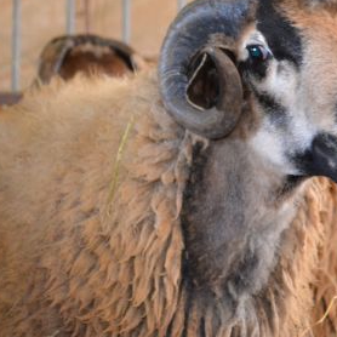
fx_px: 1806
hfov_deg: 10.6
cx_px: 299
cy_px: 95
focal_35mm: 164
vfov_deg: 10.6
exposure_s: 1/60
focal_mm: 55
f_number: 5.6
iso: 2200
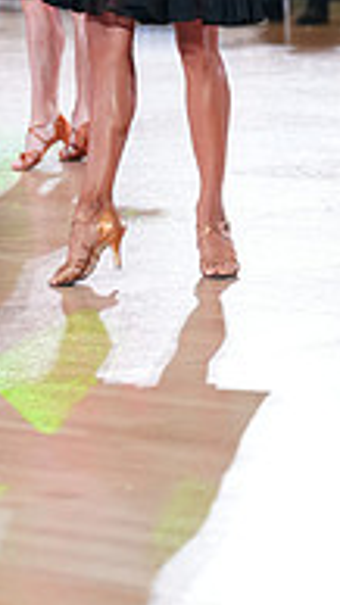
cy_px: -103
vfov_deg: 7.9
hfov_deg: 4.4
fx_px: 4363
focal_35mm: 272
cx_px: -123
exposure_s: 1/400
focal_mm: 87
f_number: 2.8
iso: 2000
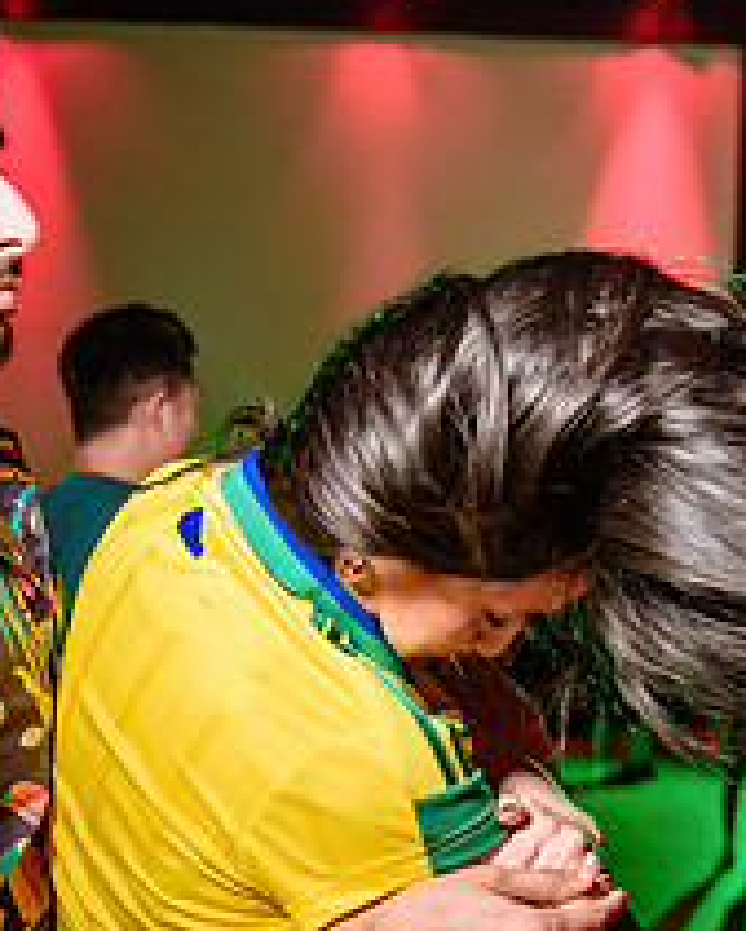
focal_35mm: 87
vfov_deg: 21.7
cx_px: 58
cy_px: 716
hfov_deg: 17.4
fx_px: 2399
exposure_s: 1/60
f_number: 2.8
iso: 1000
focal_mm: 31
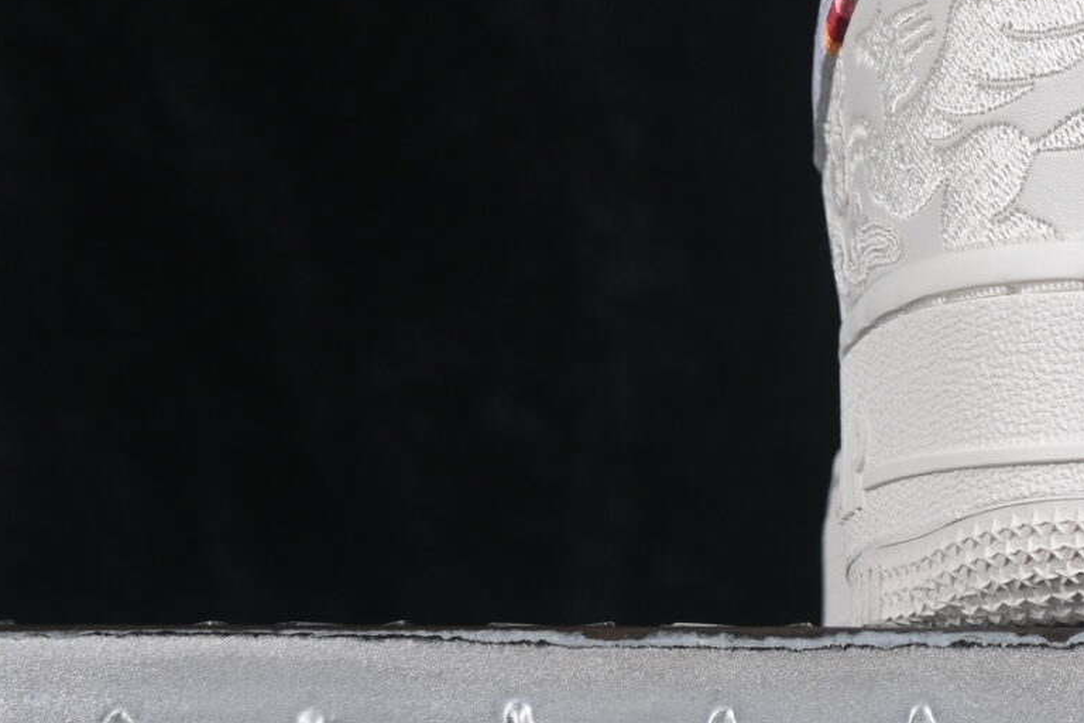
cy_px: -115
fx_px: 7527
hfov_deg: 8.1
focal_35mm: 250
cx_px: 1620
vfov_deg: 5.5
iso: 160
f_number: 8
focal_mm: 50
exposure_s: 1/80
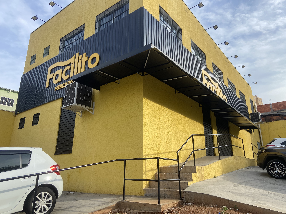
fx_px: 215
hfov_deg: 67.3
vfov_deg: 53.1
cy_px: 107
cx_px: 143
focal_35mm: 26
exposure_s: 1/1157
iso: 32
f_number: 1.8
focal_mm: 4.25
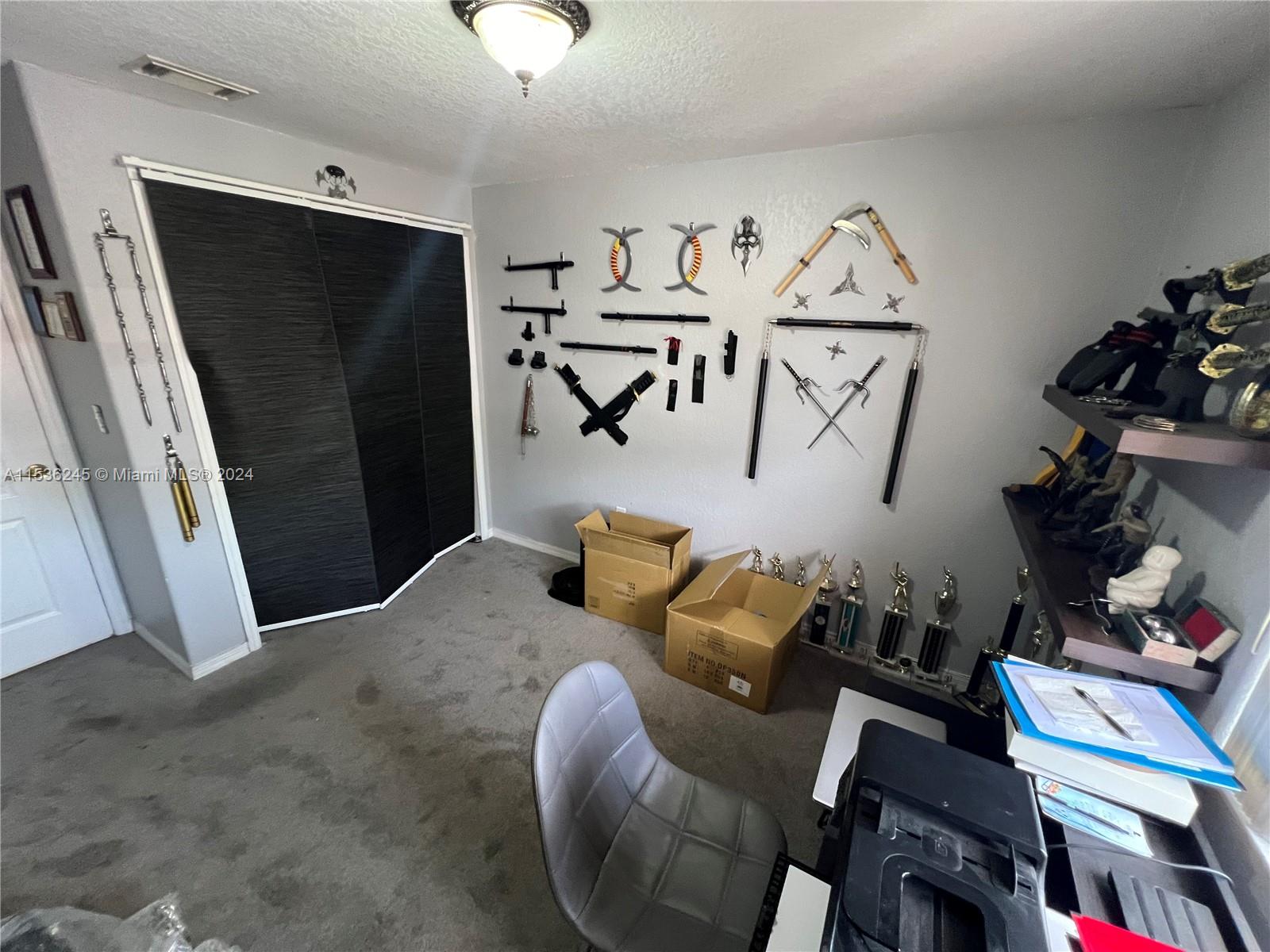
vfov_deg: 89.9
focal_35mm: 13
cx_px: 635
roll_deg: -2.1
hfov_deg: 106.2
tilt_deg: -17.6
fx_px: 477
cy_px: 476
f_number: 1.8
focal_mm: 1.57
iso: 320
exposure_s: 1/60
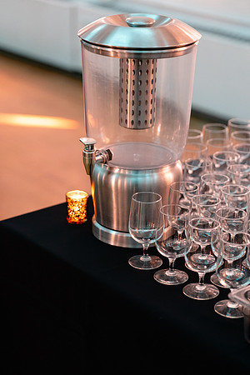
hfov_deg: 16.1
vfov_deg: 23.9
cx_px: 125
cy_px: 188
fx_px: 885
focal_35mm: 85
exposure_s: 1/160
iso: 4000
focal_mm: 85
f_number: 2.8
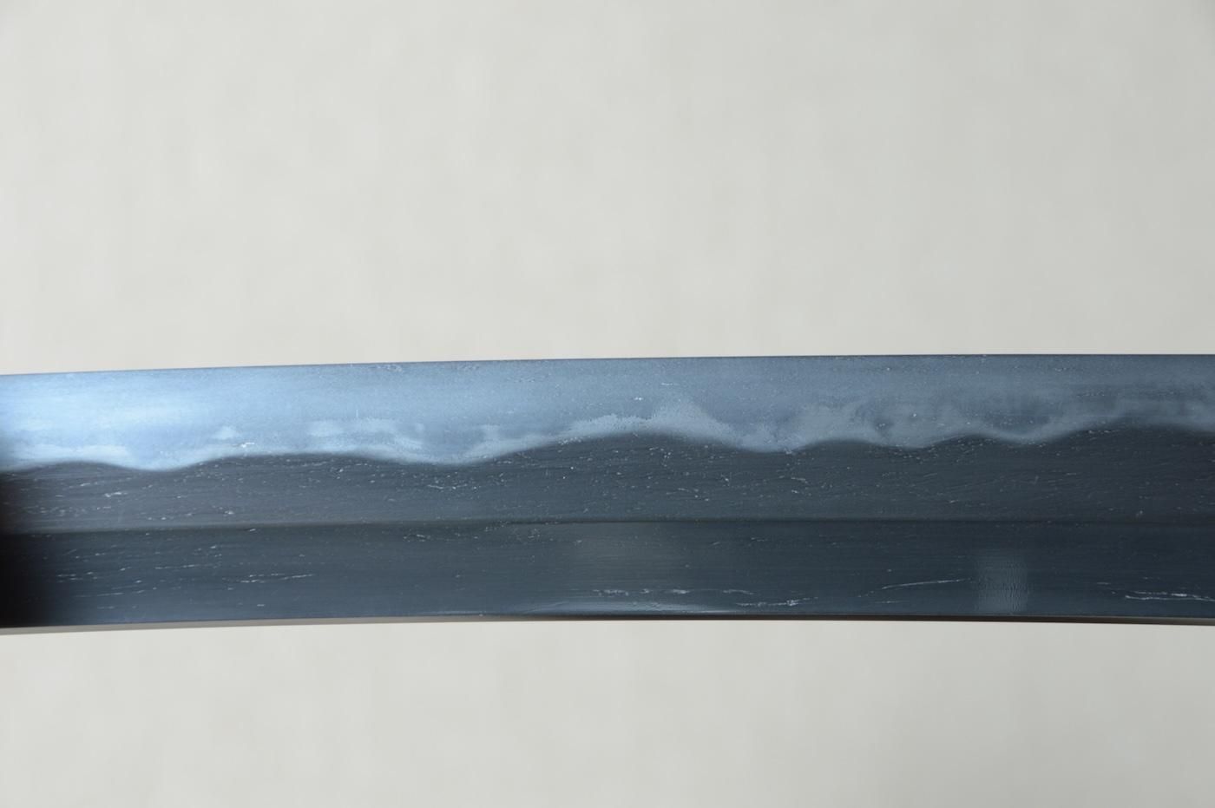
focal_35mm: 168
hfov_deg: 12.2
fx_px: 5665
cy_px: 404
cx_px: 608
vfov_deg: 8.2
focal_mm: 112
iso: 400
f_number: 11
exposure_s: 1/2
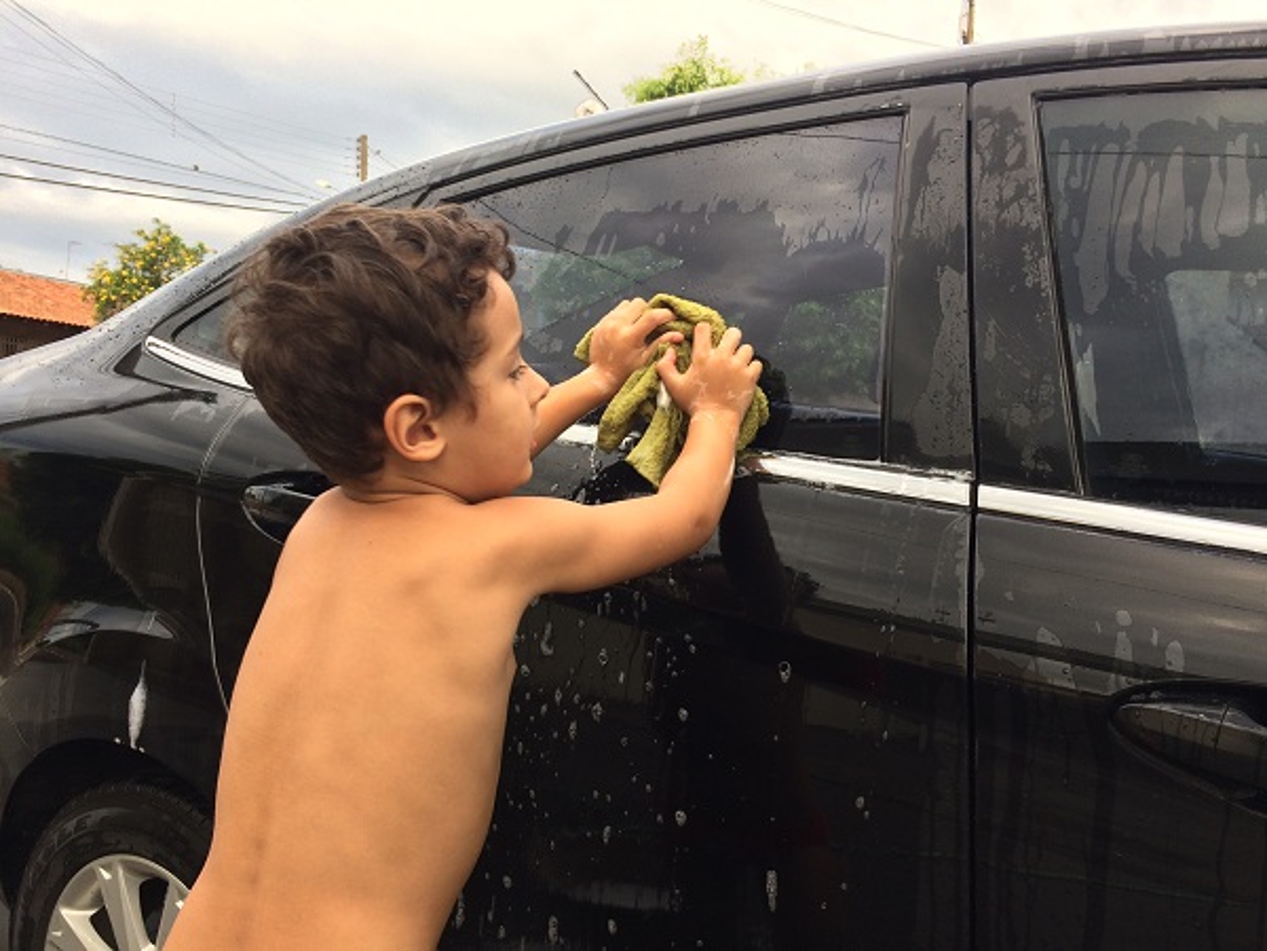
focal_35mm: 29
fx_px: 1061
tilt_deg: -2.6
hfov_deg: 61.7
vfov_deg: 48.2
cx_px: 634
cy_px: 476
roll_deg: -4.1
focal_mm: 4.15
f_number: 2.2
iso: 32
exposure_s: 1/167
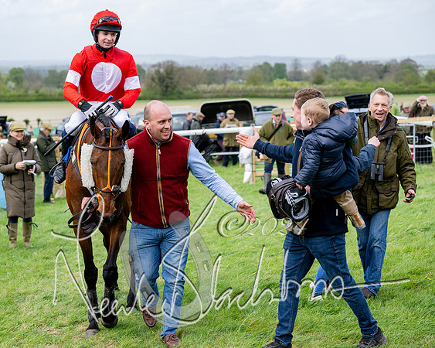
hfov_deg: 23.9
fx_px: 1026
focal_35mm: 80
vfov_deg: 19.2
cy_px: 172
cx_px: 171
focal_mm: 70
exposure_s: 1/1600
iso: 400
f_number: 4
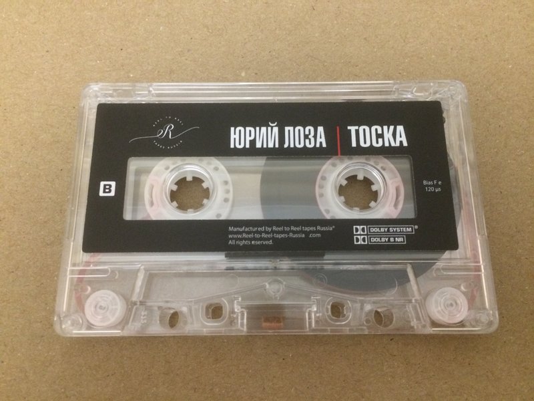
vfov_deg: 48.2
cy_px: 200
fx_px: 447
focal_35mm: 29
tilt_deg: -73.4
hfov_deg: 61.7
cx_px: 267
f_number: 2.2
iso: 400
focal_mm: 4.15
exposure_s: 1/17
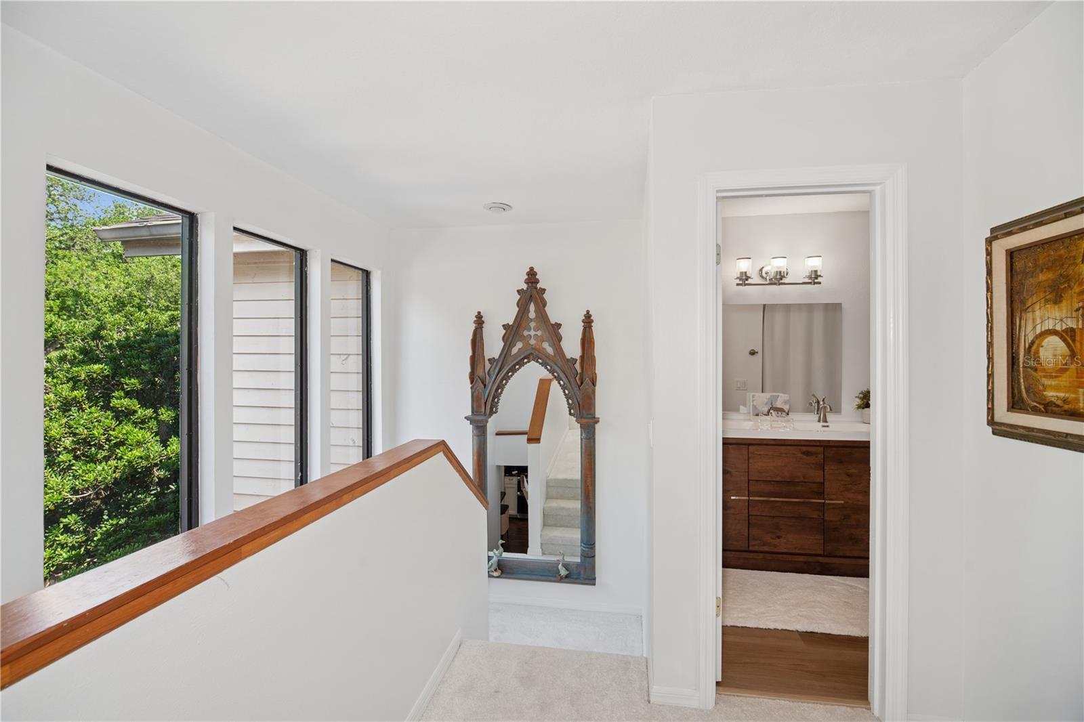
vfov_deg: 77.3
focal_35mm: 15
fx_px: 452
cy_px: 361
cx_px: 542
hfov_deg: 100.4
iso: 200
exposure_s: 1/13
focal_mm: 15
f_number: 8
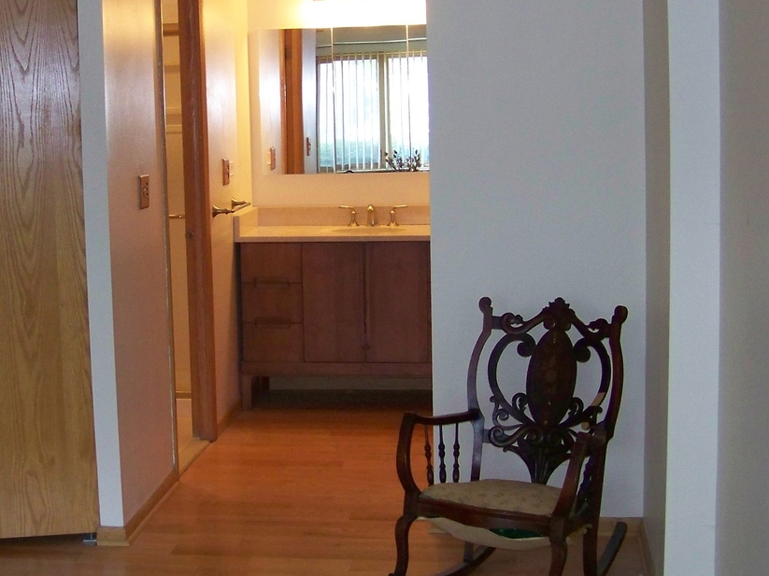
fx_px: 1399
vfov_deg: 23.3
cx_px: 224
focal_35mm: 63
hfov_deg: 30.4
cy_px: 239
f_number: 2.8
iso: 200
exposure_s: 1/30
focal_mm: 5.85
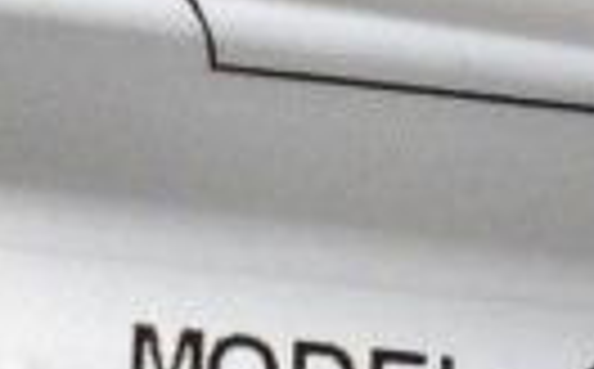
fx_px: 5268
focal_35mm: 326
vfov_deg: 3.9
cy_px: 853
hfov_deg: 6.4
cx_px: 783
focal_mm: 46
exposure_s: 1/80
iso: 22800
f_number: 5.3
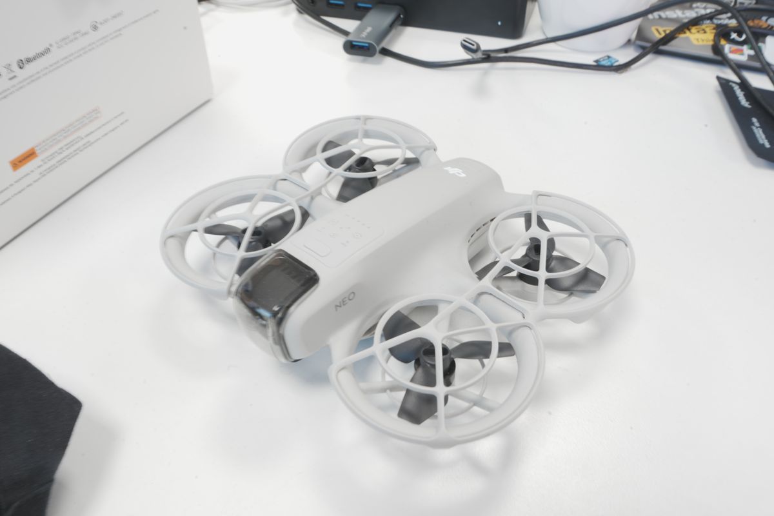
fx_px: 623
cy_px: 258
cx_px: 387
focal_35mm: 29
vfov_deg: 45.0
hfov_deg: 63.7
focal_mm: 29
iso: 50
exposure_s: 5
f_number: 22
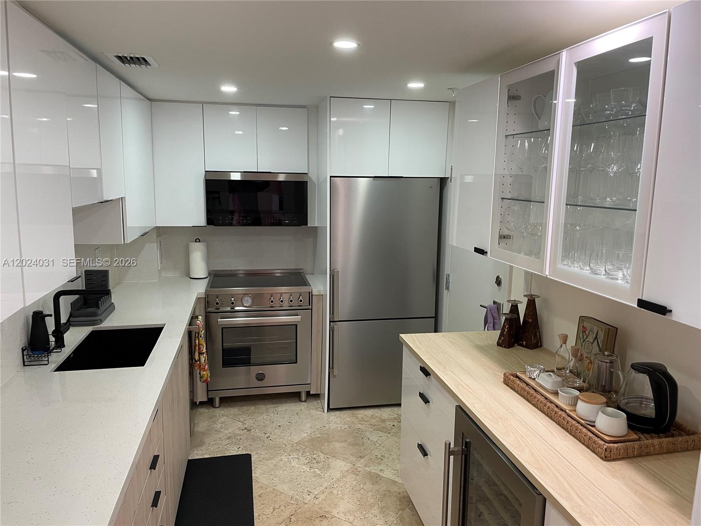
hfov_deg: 67.3
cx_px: 350
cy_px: 263
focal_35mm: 26
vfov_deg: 53.1
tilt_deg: -9.1
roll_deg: -0.7
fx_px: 527
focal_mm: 4.2
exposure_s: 1/60
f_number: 1.6
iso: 100
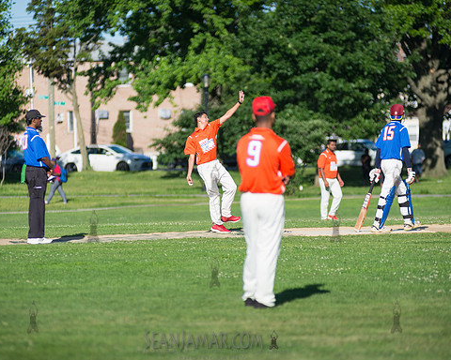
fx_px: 3030
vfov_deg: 6.8
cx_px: 214
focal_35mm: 227
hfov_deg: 8.5
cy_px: 180
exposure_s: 1/3200
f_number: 2.8
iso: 200
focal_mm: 200
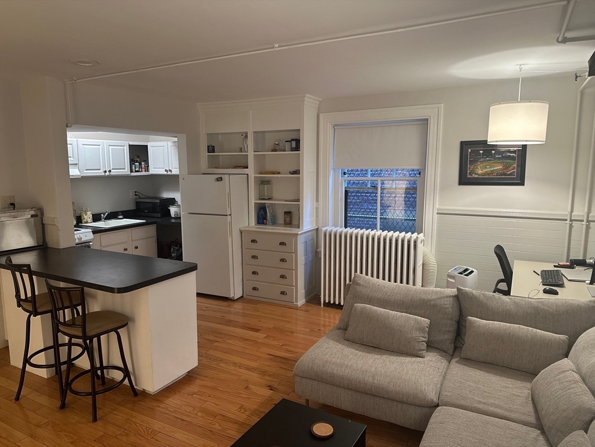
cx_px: 298
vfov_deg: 56.8
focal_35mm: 24
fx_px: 413
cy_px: 224
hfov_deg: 71.6
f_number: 1.78
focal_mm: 6.86
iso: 200
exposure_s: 1/60
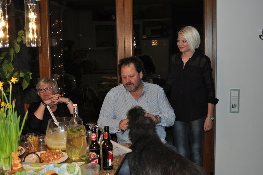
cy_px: 88
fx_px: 328
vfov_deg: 29.8
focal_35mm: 45
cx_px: 132
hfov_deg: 43.7
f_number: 4.5
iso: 800
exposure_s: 1/60
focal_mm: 30
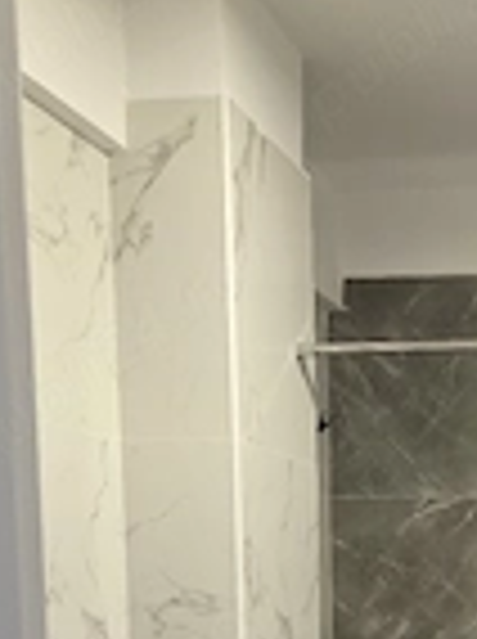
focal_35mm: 65
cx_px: 540
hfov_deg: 21.3
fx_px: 1198
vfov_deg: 26.5
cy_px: 770
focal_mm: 5.4
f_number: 1.8
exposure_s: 1/101
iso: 1000
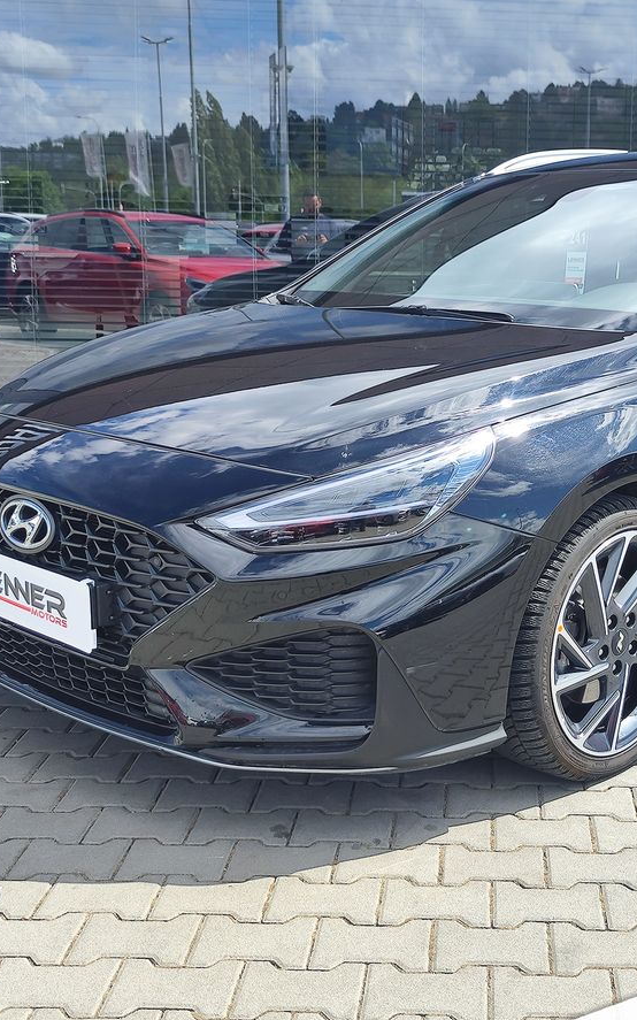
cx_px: 490
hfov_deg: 37.2
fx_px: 917
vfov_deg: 58.2
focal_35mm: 33
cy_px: 508
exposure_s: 1/462
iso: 50
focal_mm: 7.01
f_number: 1.69
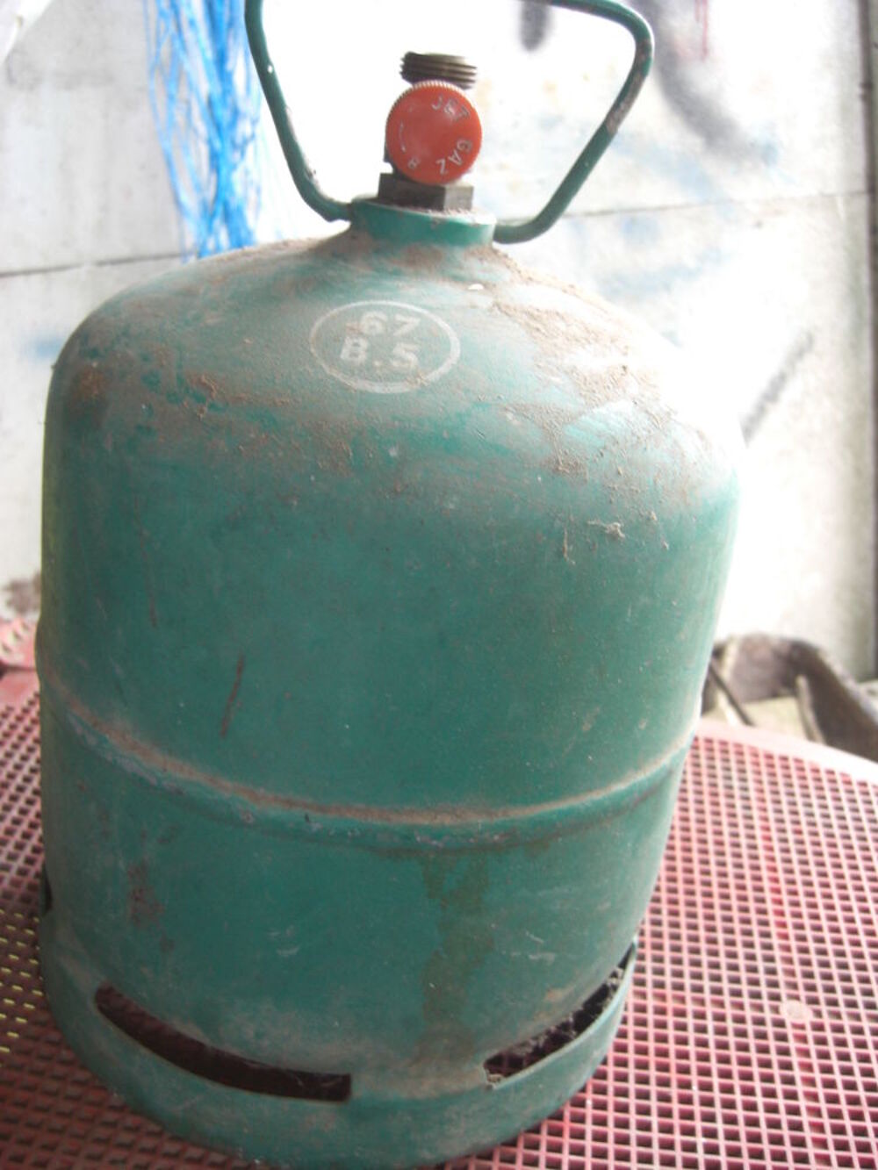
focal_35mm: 38
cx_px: 439
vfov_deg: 49.0
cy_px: 585
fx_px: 1285
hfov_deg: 37.7
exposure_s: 1/40
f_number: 2.8
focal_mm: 7.9
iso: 200
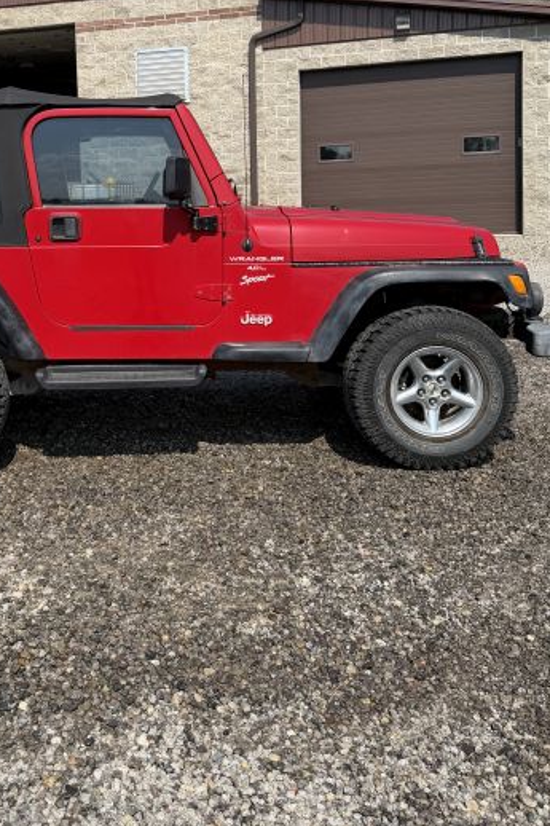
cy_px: 252
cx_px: 145
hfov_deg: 35.2
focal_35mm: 37
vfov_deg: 50.6
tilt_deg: -3.0
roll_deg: +2.2
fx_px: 848
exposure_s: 1/4405
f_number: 1.78
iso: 80
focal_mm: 6.76
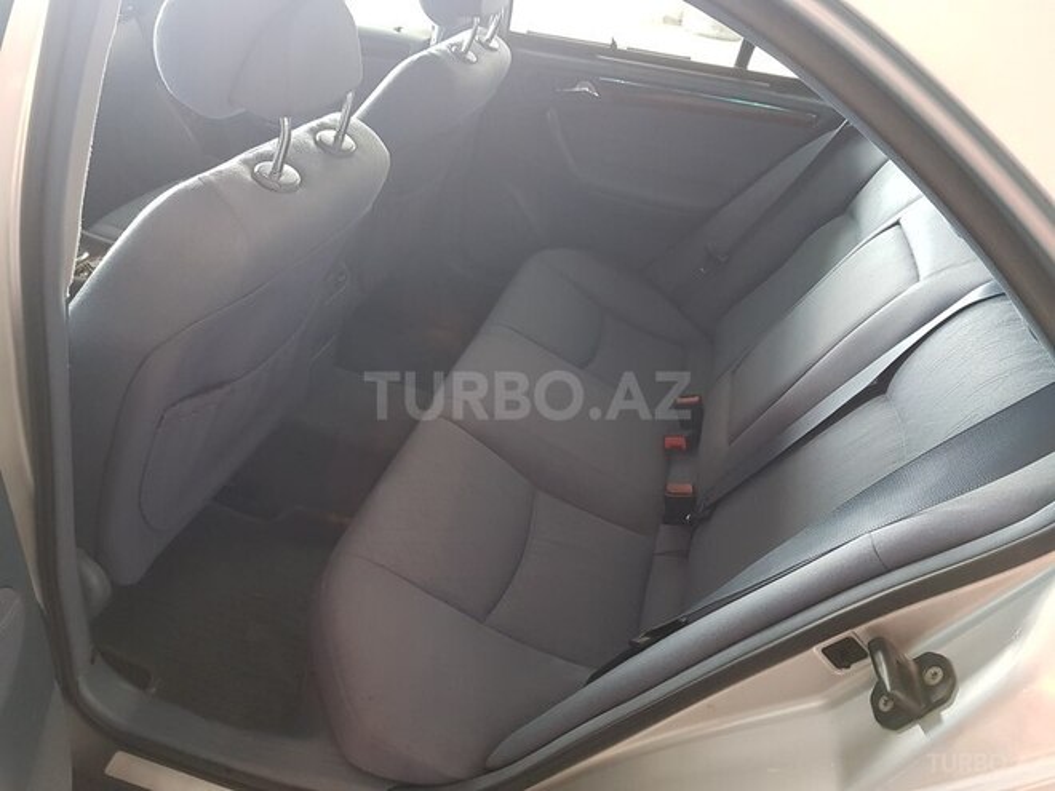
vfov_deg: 53.1
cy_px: 396
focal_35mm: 26
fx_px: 792
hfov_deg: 67.3
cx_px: 528
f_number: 1.7
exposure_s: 1/33
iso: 200
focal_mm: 4.2
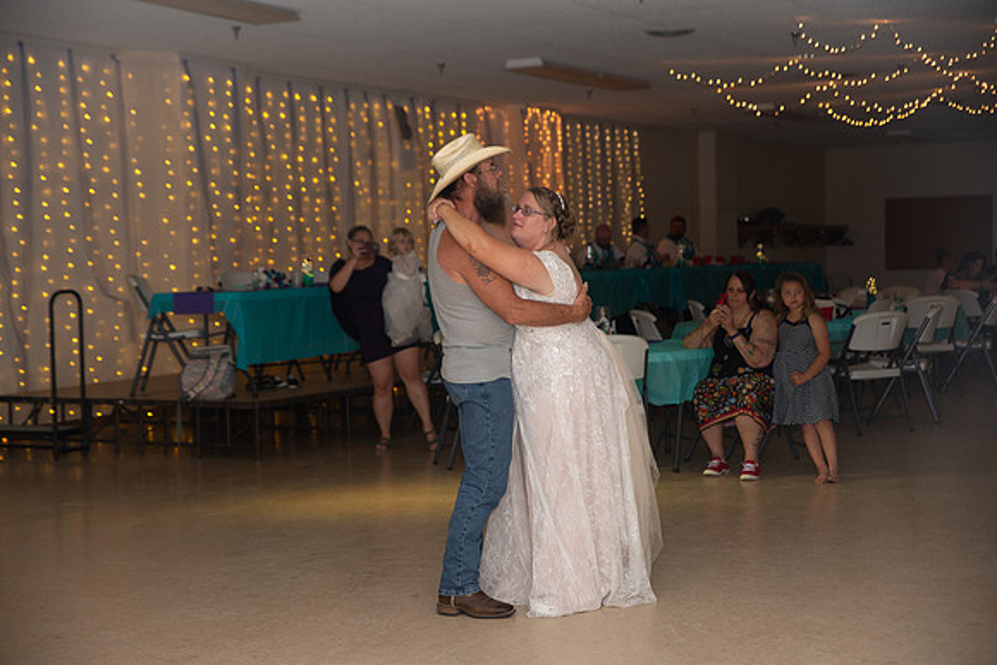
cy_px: 332
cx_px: 498
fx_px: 1717
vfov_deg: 21.9
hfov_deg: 32.4
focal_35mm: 62
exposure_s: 1/125
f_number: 3.5
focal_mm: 62
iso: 800
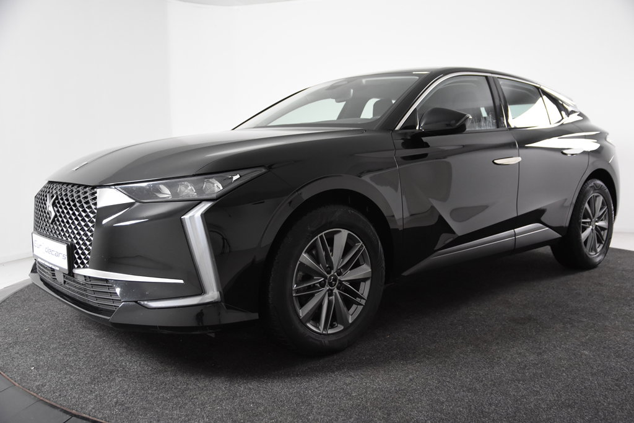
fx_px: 581
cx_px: 317
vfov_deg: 40.0
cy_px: 212
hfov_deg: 57.2
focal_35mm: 33
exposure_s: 1/60
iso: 1600
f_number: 4
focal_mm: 22
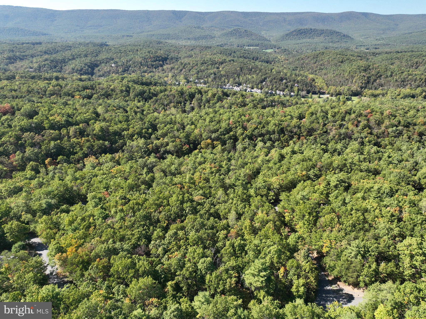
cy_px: 160
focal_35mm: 24
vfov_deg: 56.8
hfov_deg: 71.6
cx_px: 213
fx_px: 295
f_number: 2.8
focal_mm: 12.29
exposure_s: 1/400
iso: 130
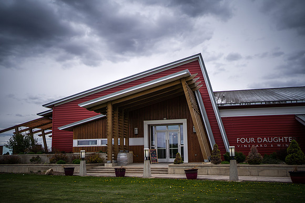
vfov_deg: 36.0
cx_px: 151
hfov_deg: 52.0
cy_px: 101
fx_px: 313
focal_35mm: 37
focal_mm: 35
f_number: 1.8
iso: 100
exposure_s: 1/4000
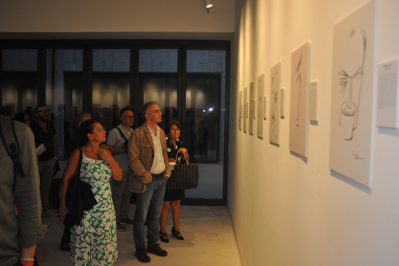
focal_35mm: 34
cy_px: 133
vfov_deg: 38.8
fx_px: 377
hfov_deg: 55.8
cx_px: 200
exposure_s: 1/1250
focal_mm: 34
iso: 2000
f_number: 3.8
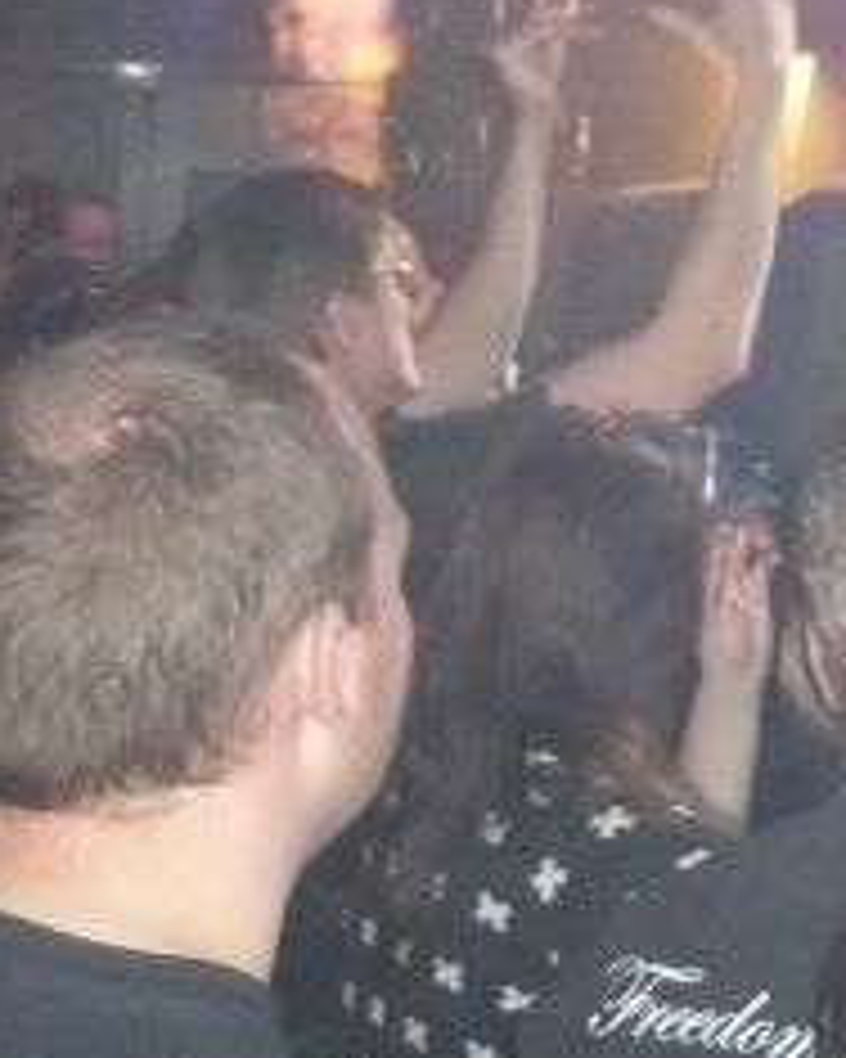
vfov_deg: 16.2
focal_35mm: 113
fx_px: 3537
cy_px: -261
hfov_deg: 12.4
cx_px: 1566
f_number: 3.1
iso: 640
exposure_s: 1/30
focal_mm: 5.5
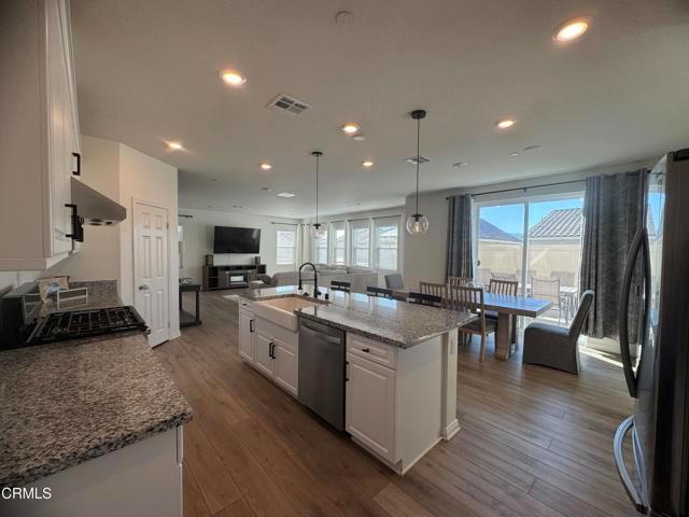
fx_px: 279
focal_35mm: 14
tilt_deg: -3.0
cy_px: 258
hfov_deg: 102.1
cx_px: 344
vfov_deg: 85.7
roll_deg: -0.7
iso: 50
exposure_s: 1/120
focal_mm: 2.22
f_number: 2.2
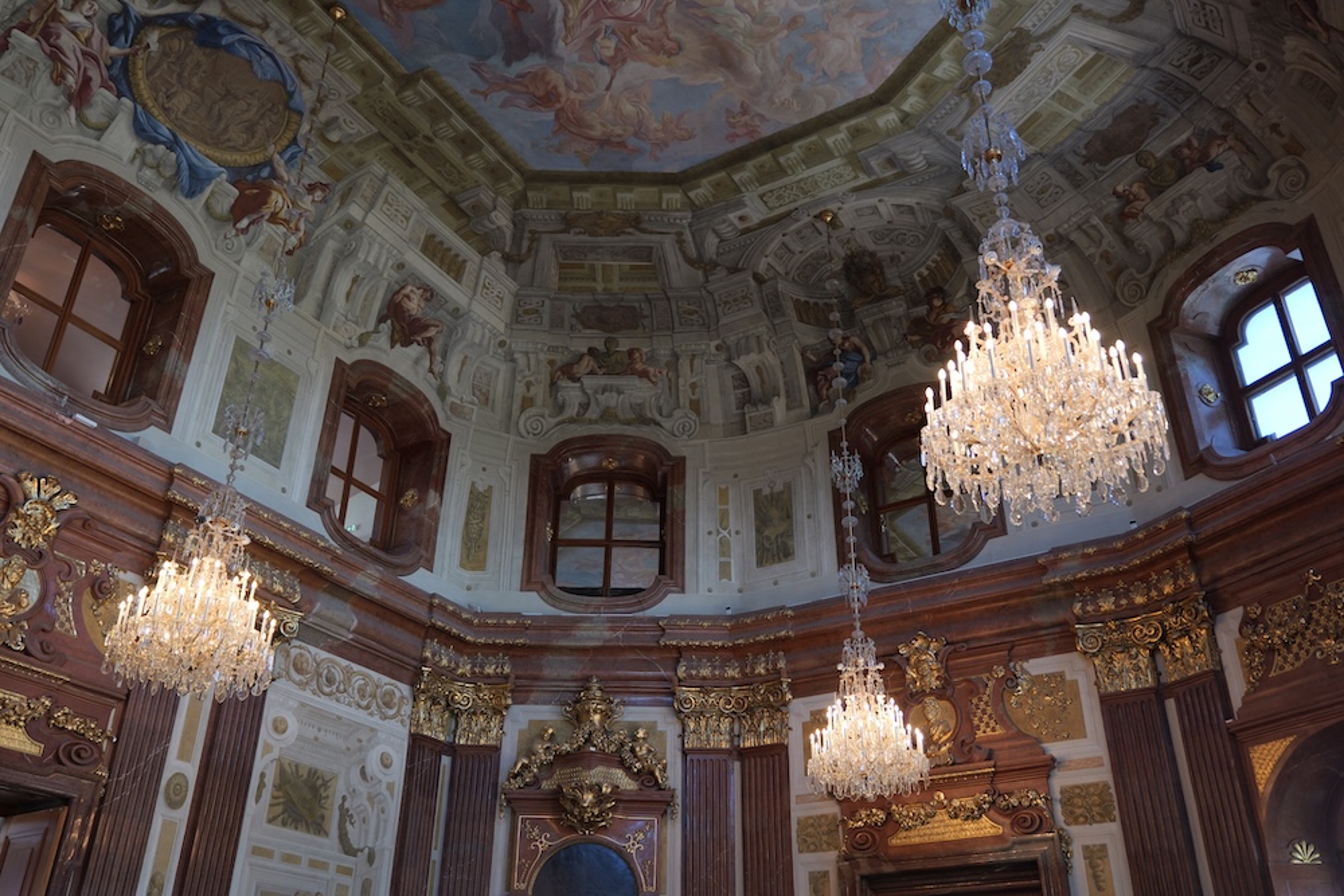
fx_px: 1120
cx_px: 672
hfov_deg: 61.9
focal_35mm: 30
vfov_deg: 43.6
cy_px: 448
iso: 400
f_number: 2.8
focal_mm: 29
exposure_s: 1/125
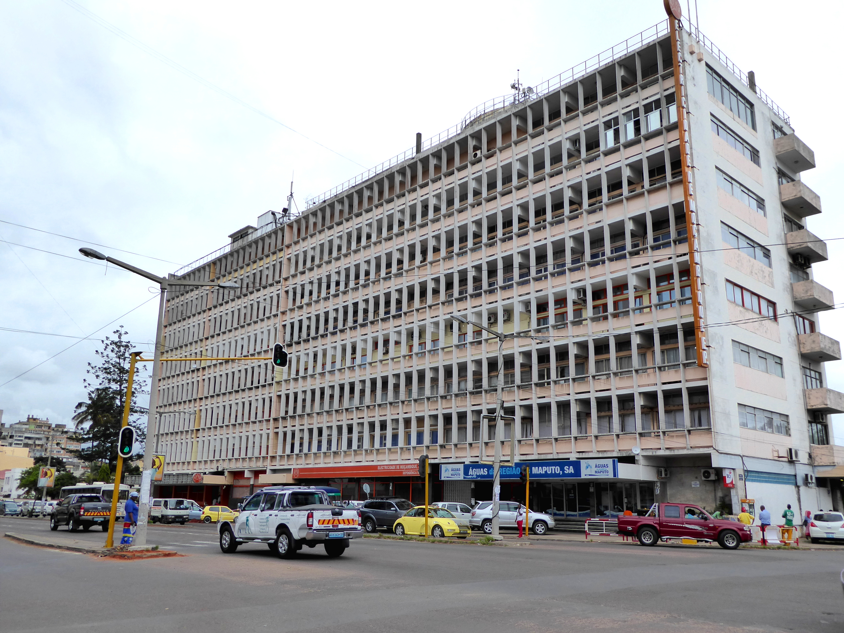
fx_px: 707
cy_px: 316
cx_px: 422
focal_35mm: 29
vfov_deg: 48.2
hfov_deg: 61.7
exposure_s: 1/1000
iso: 160
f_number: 3.5
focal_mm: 5
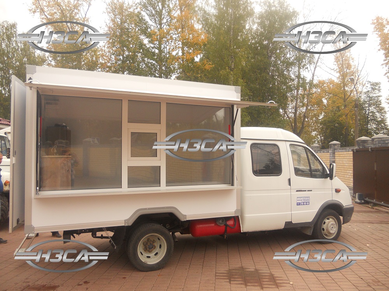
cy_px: 146
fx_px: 303
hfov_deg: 65.3
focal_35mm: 27
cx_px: 194
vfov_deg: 51.4
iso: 100
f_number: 3.2
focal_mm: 4.9
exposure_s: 1/320
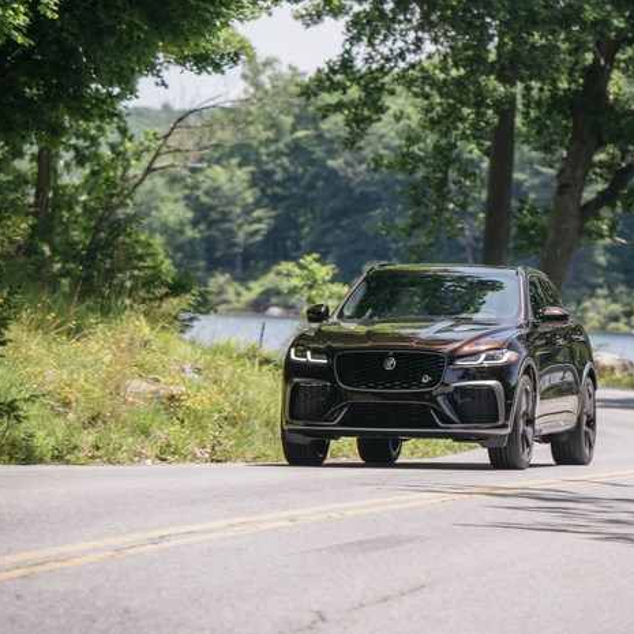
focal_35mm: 256
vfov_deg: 6.8
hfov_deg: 6.8
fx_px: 5305
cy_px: 317
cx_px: 472
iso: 250
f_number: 5
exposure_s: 1/320
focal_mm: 200
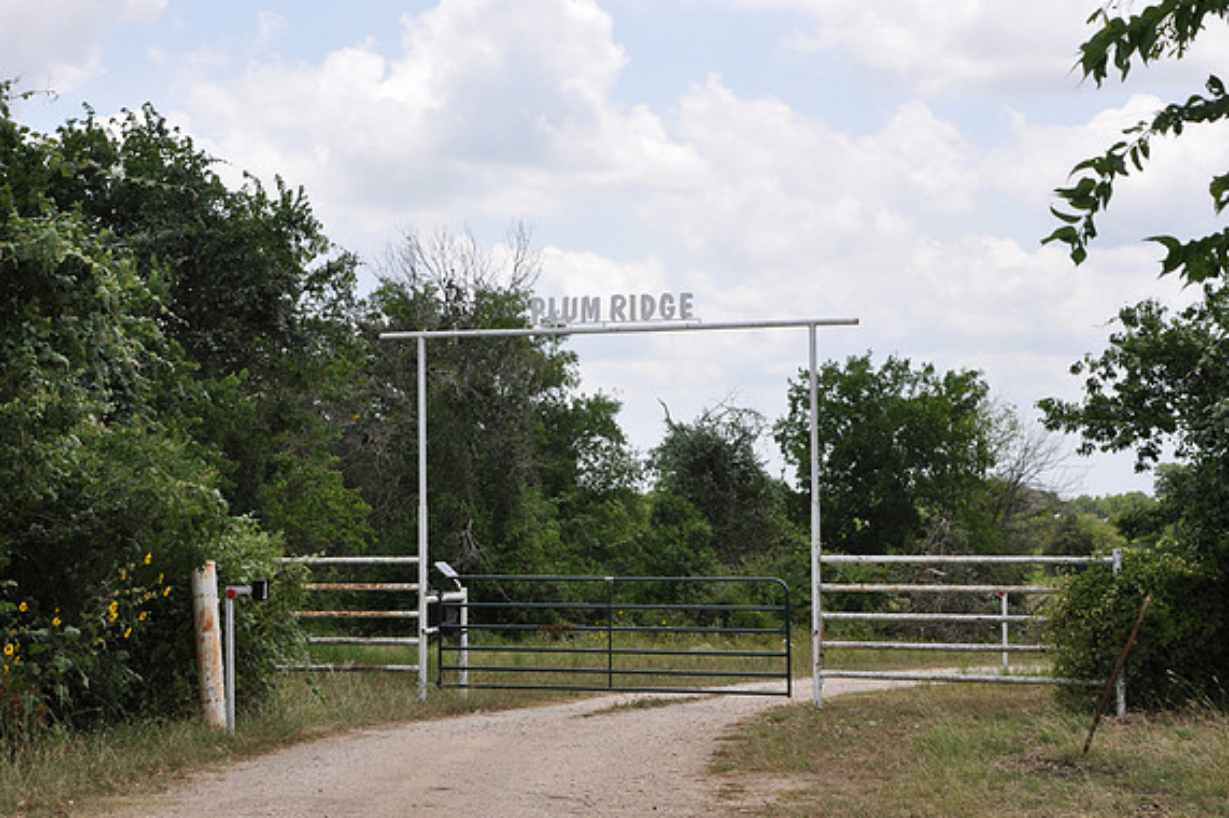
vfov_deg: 19.8
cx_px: 620
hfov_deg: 29.5
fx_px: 2337
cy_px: 406
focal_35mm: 69
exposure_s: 1/200
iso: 200
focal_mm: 45
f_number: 9
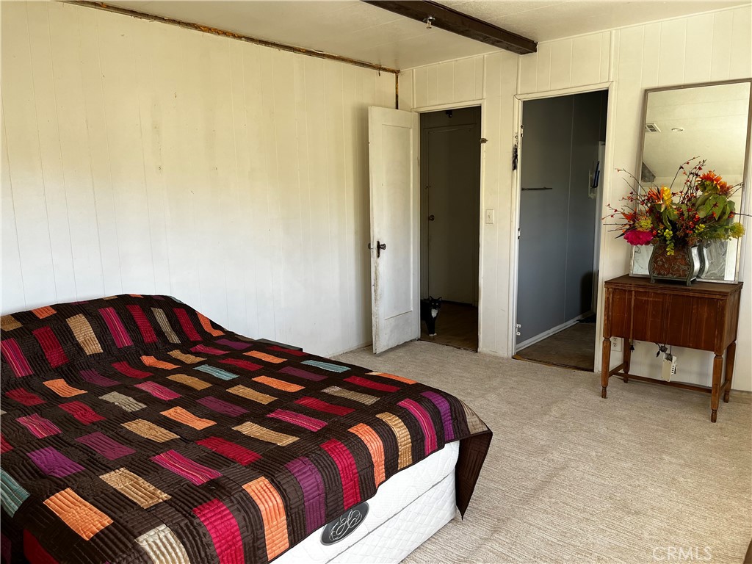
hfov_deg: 67.3
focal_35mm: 26
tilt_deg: -9.7
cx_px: 376
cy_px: 282
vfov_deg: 53.1
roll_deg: +0.9
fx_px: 565
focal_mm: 5.1
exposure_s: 1/122
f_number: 1.6
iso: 64
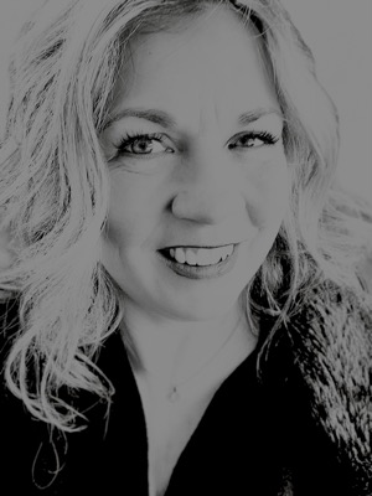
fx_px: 430
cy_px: 248
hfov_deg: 46.8
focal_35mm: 30
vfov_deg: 60.0
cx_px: 186
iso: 160
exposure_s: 1/60
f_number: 2.2
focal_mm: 2.71
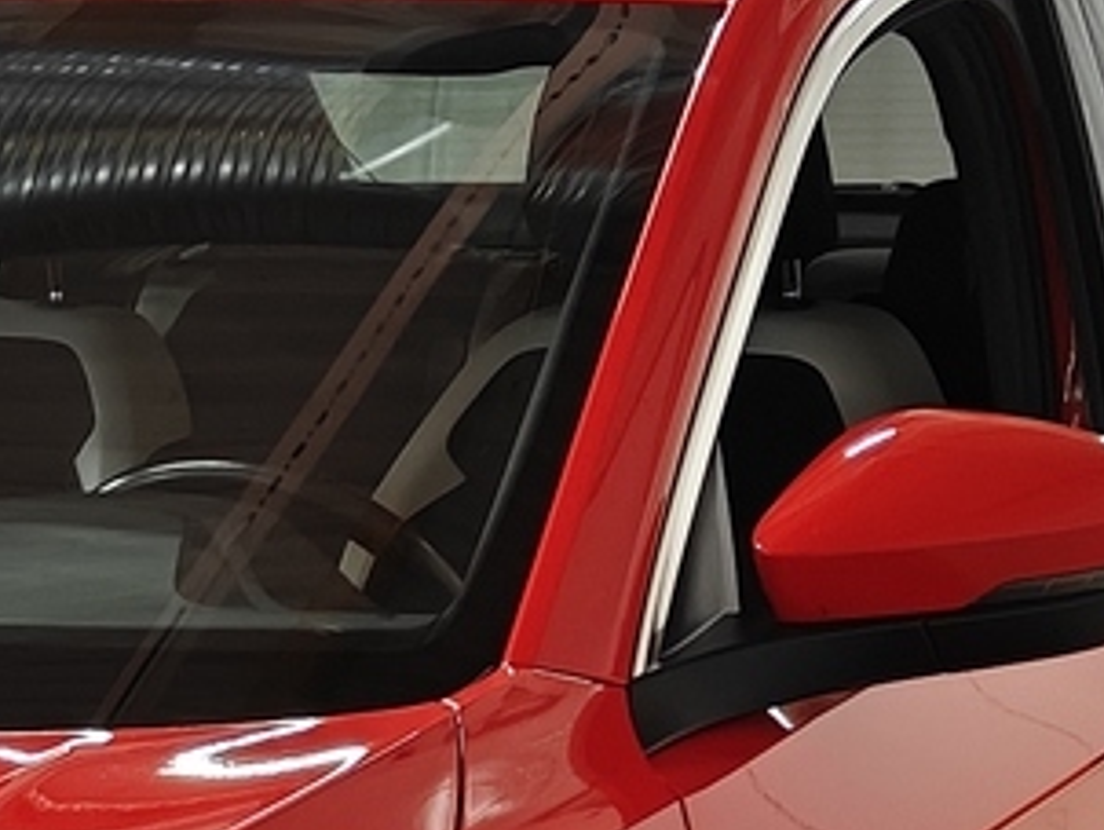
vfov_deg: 9.9
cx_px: -479
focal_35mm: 143
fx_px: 4564
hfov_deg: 13.1
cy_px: 1459
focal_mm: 5.59
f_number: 1.8
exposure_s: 1/56
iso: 64
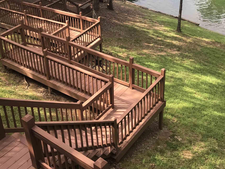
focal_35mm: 50
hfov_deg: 38.2
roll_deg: +1.3
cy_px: 36
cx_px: 109
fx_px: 325
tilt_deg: -28.0
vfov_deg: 28.5
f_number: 1.8
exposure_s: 1/424
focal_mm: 3.99
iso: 20
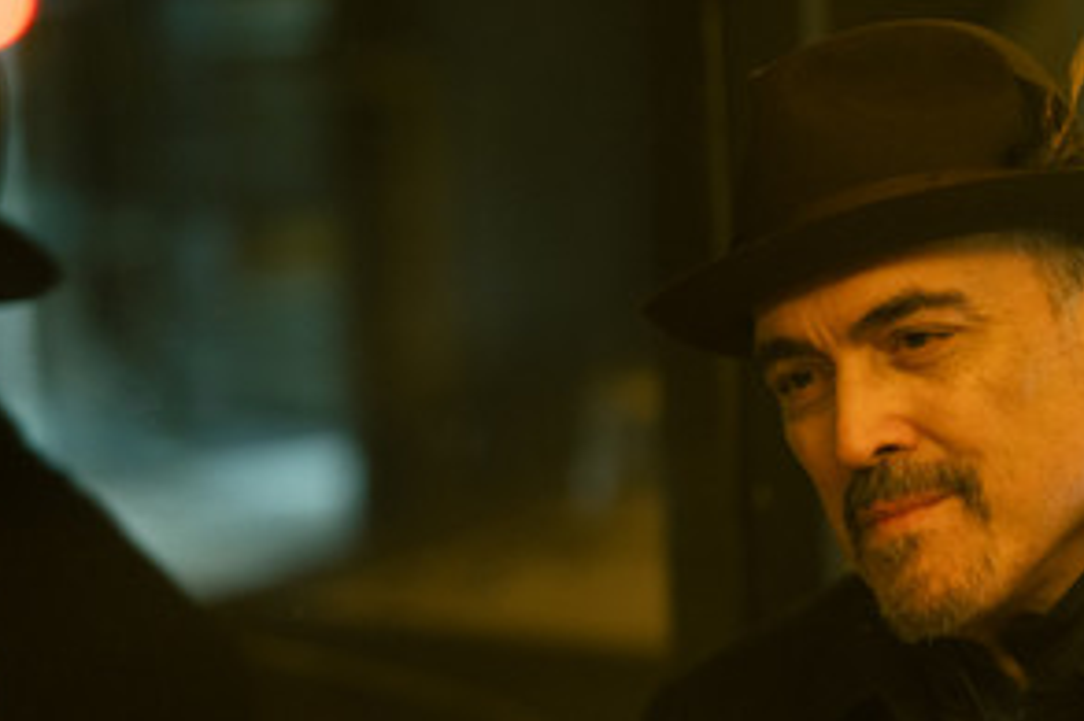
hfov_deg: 9.0
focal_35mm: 230
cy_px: 523
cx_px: 666
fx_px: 6921
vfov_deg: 6.0
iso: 800
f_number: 1.8
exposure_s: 1/160
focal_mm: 135
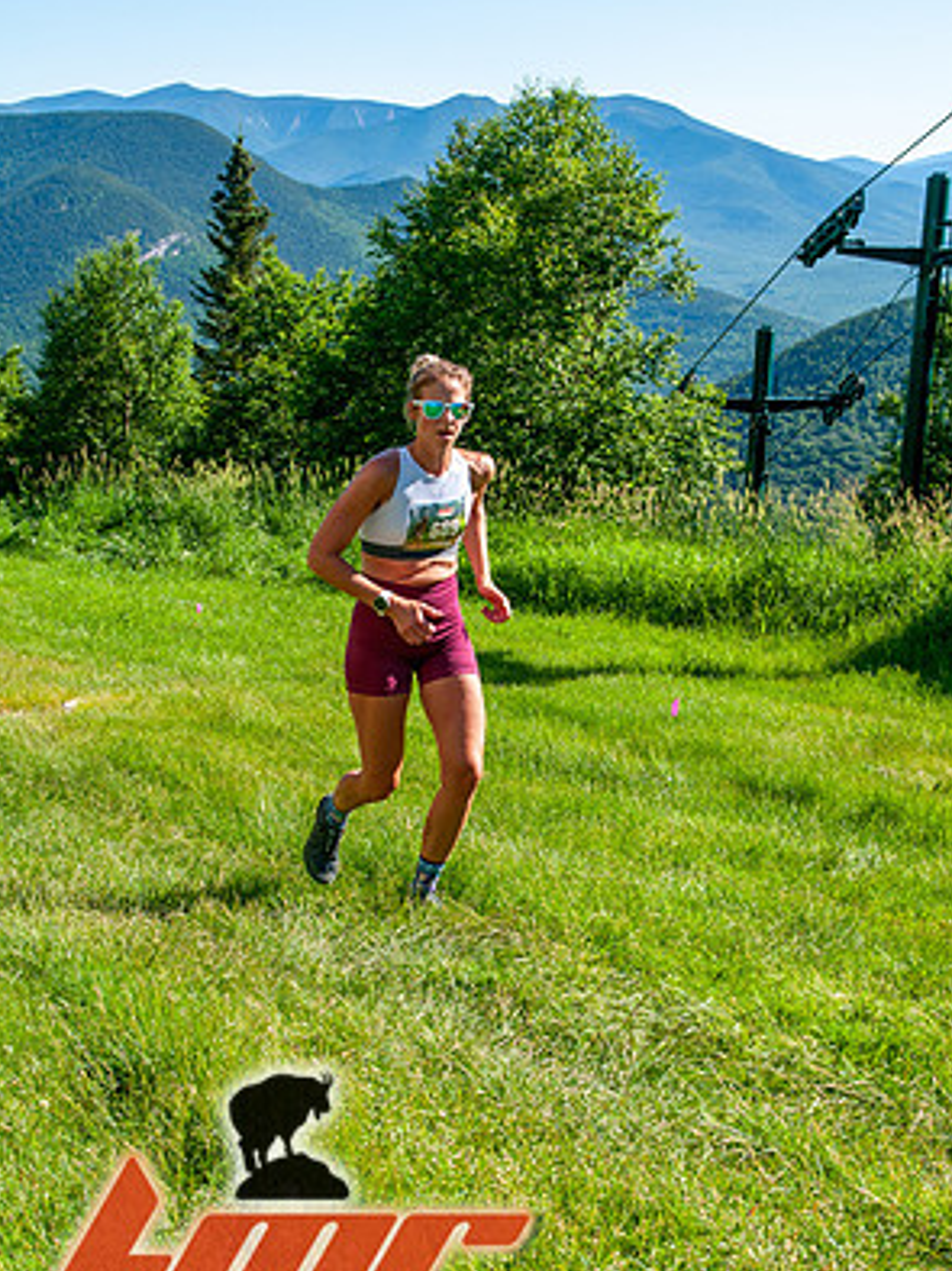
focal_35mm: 56
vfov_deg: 34.3
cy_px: 706
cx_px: 476
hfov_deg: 26.1
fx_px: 2056
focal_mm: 34
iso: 200
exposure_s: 1/400
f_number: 8
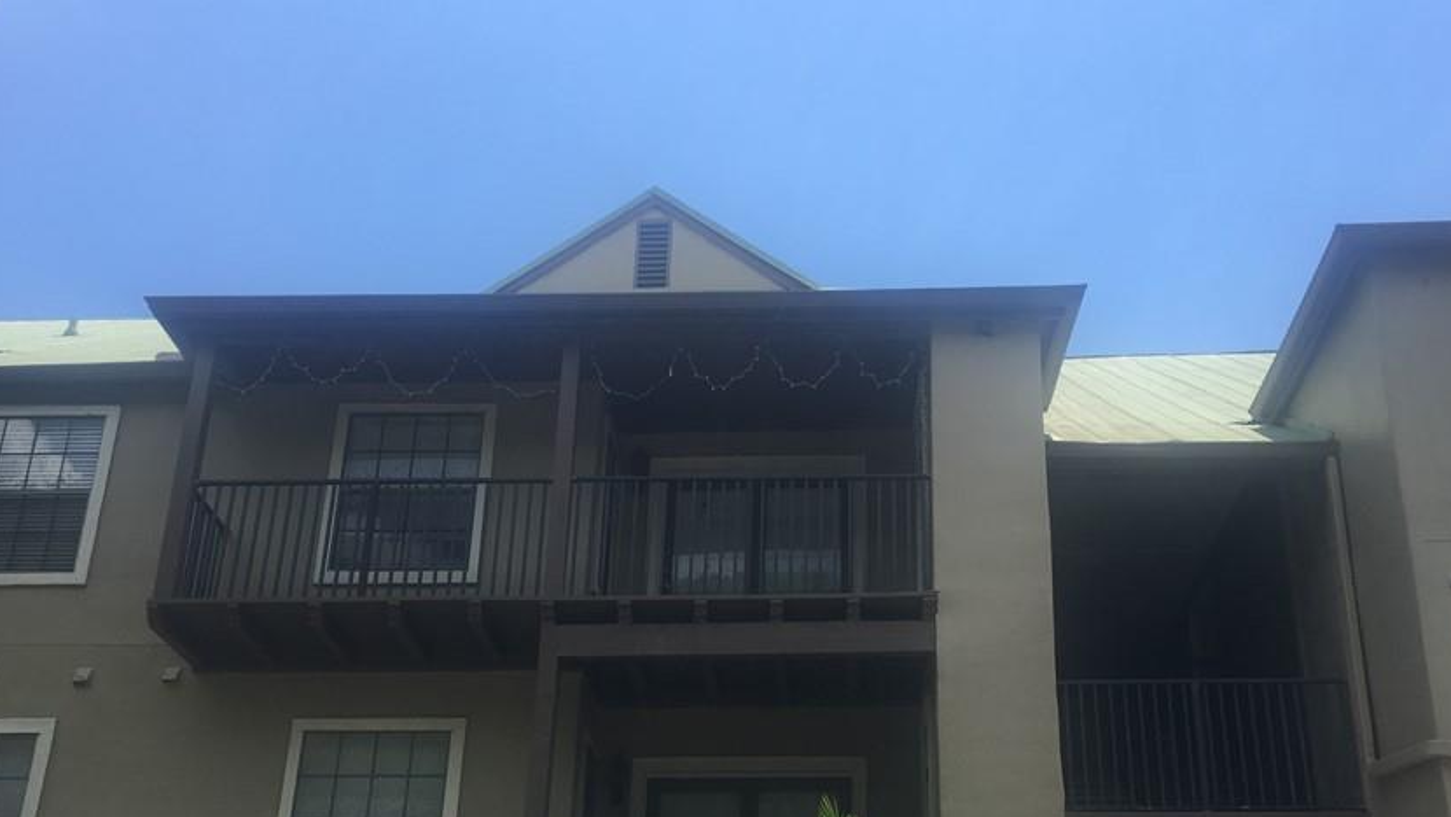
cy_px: 642
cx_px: 773
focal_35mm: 39
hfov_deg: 51.6
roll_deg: -0.5
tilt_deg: +20.2
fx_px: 1501
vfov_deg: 29.8
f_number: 2.2
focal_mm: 4.15
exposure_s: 1/1282
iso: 25
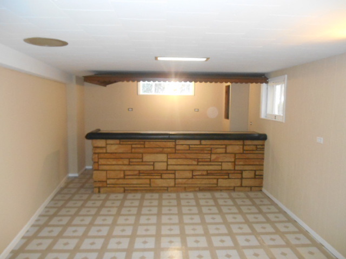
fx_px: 260
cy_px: 130
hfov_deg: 67.3
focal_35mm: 26
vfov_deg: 53.1
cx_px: 173
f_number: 3.4
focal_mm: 4.7
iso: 560
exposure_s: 1/25
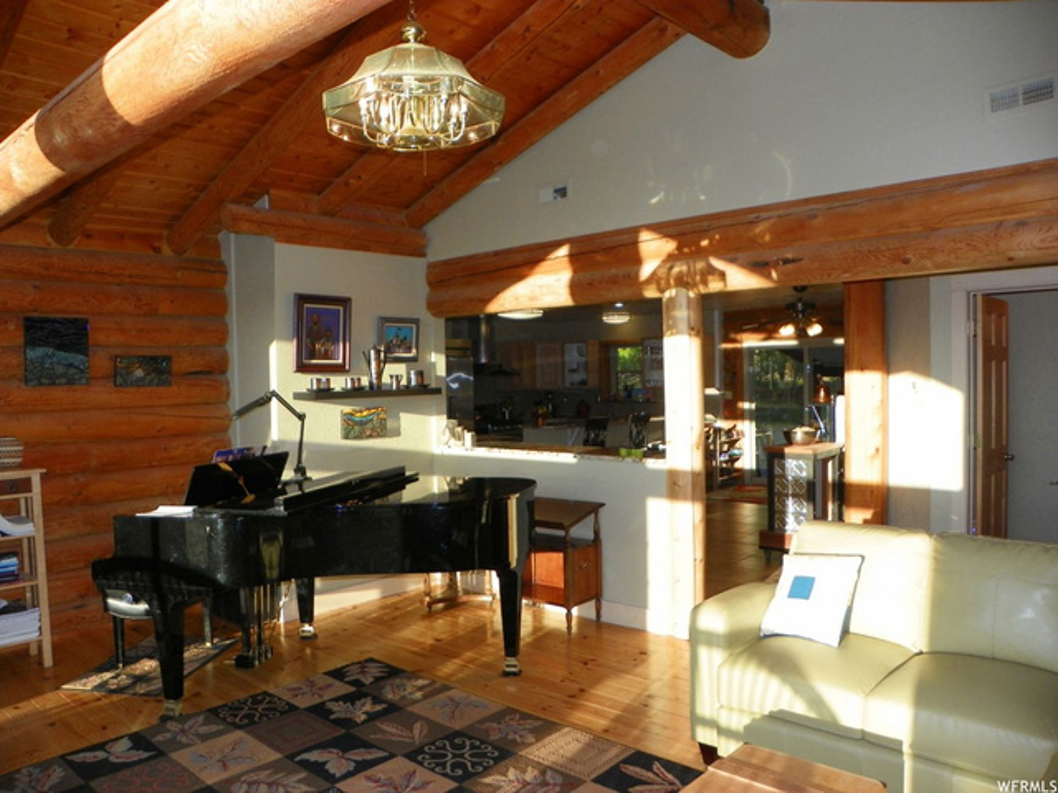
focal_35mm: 26
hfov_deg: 67.3
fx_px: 795
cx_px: 529
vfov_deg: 53.1
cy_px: 396
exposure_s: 1/200
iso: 64
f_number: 2.8
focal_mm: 4.6
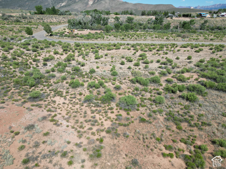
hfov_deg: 71.6
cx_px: 113
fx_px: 157
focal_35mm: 24
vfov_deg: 56.8
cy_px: 84
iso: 100
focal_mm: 6.72
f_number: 1.7
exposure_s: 1/2500
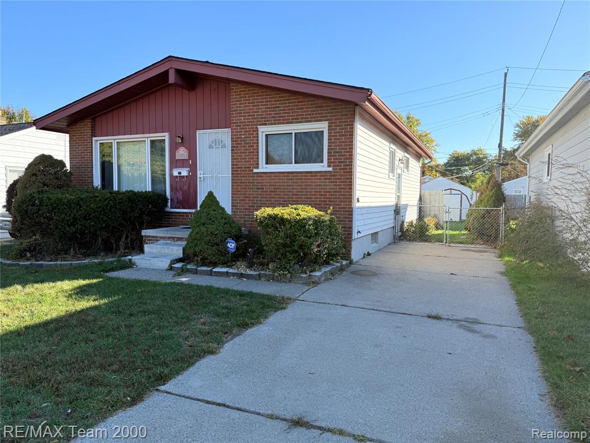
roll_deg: -0.8
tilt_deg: -3.2
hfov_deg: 71.6
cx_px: 295
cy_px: 222
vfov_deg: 56.8
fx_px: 409
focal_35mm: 24
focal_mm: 6.76
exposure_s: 1/2299
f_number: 1.78
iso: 100
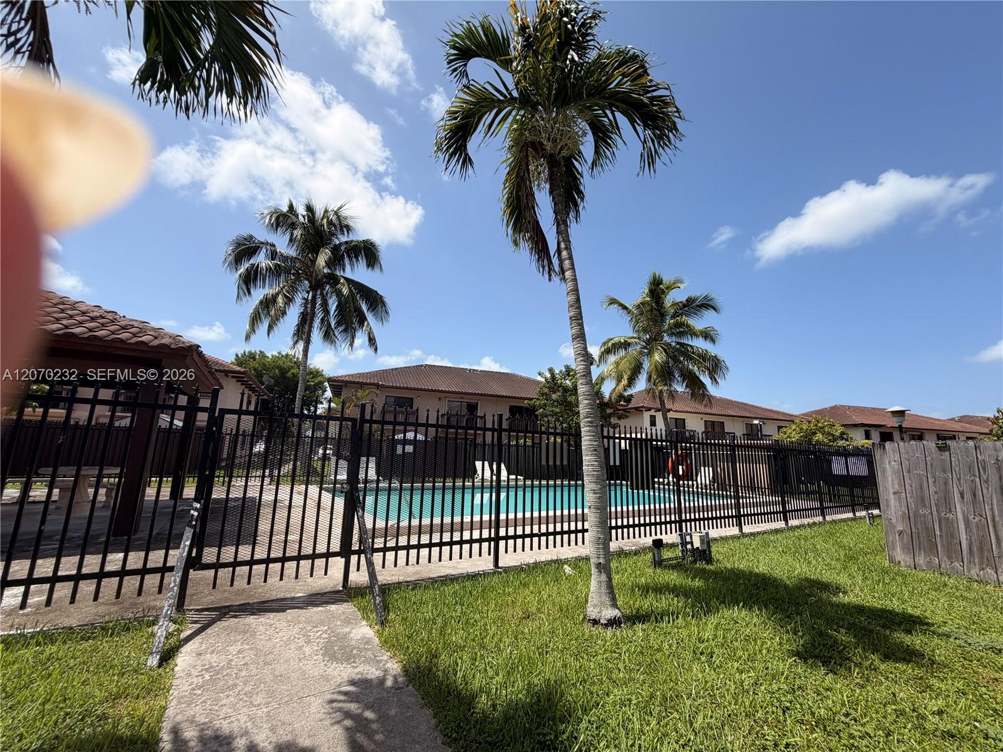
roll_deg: +0.1
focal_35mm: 14
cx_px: 502
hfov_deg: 102.1
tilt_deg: +11.9
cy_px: 376
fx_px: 406
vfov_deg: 85.7
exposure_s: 1/901
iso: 20
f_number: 2.2
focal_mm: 2.22
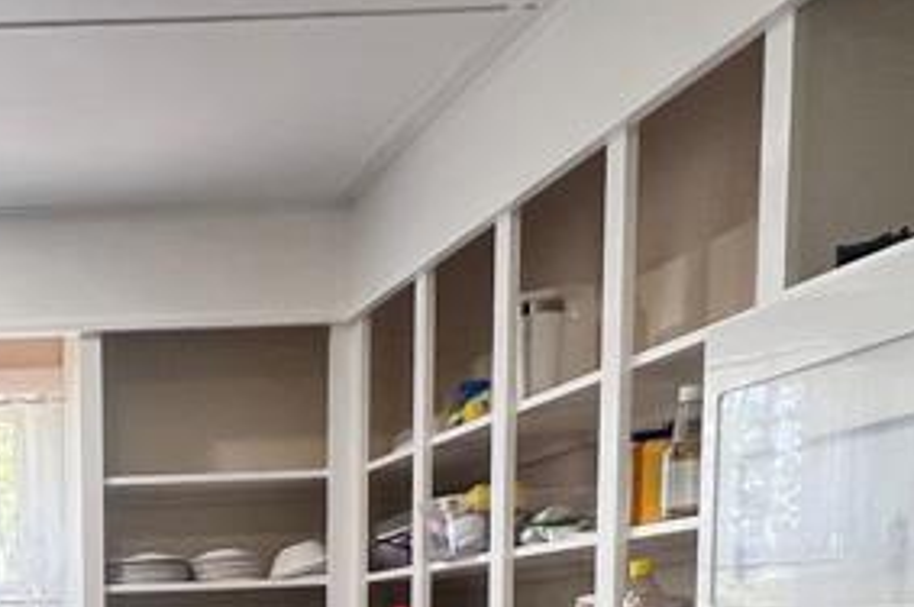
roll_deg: +2.3
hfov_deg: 34.6
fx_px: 1243
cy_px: 843
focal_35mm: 49
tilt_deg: -7.5
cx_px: -103
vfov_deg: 23.4
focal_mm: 1.57
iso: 160
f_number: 1.8
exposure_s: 1/120
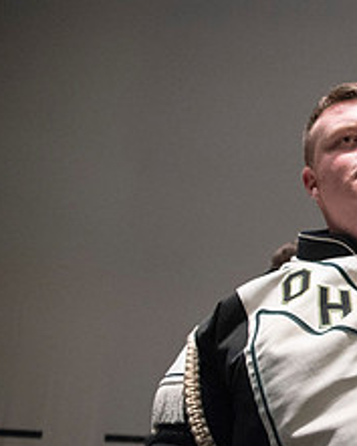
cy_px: 277
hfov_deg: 21.5
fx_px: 779
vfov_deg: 31.8
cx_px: 541
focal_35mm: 59
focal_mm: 24
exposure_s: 1/400
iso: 4000
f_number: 2.8
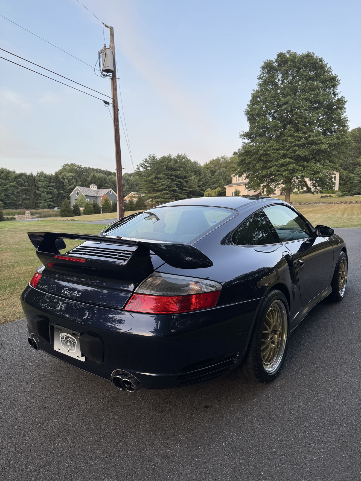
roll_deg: -1.4
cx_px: 180
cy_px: 240
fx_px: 334
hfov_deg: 56.8
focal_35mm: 24
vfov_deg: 71.6
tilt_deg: -1.1
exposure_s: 1/121
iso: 100
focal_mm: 6.76
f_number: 1.78
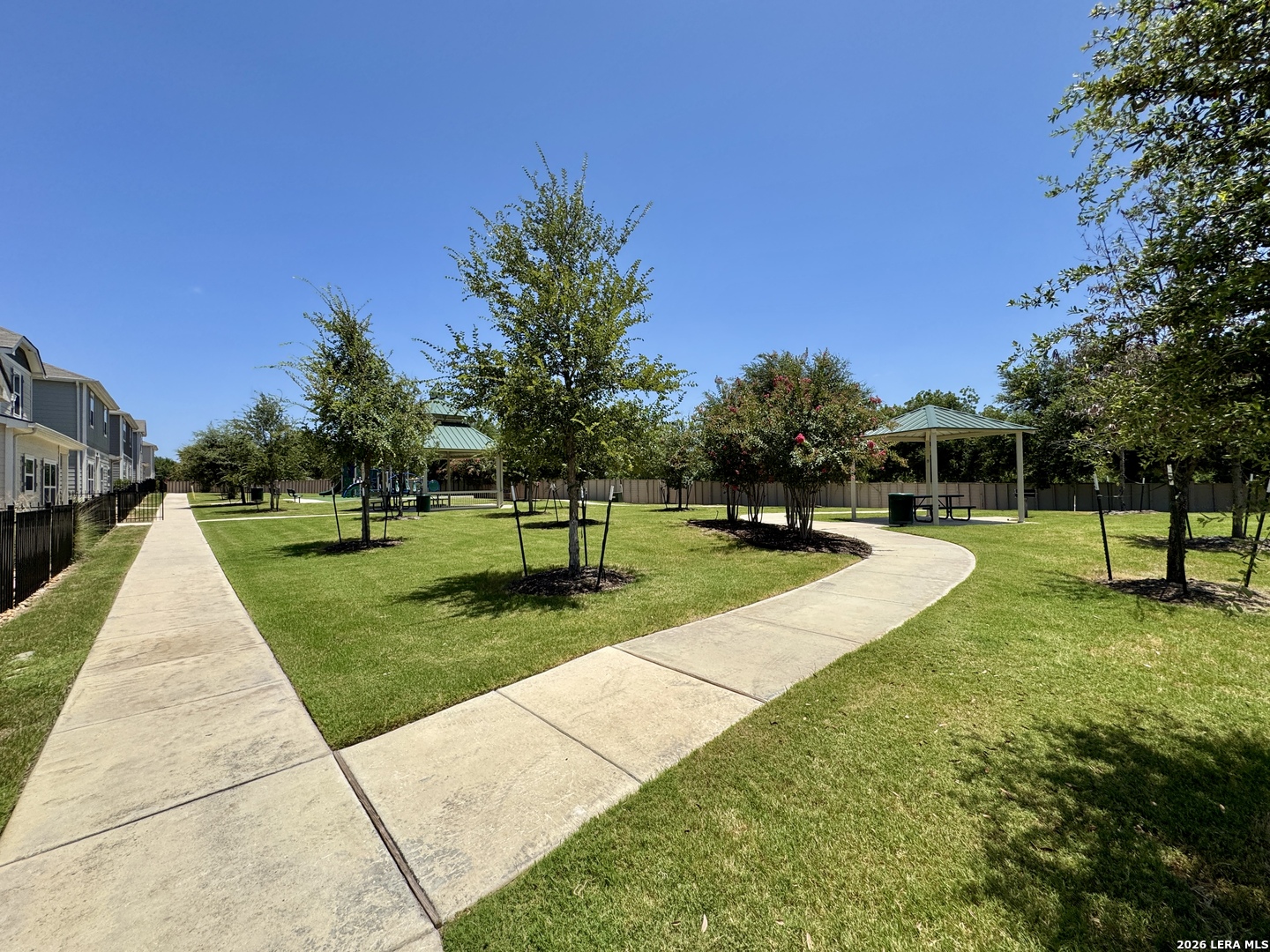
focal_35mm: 14
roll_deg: -0.1
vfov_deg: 85.7
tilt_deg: +0.3
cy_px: 476
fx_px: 514
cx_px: 635
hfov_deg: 102.1
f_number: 2.2
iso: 50
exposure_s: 1/2146
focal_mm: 2.22
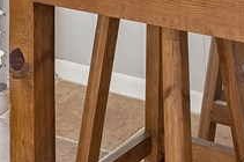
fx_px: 858
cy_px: -285
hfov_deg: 15.7
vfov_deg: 9.1
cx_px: 268
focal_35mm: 127
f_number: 8
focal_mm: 16.5
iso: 400
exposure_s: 1/6
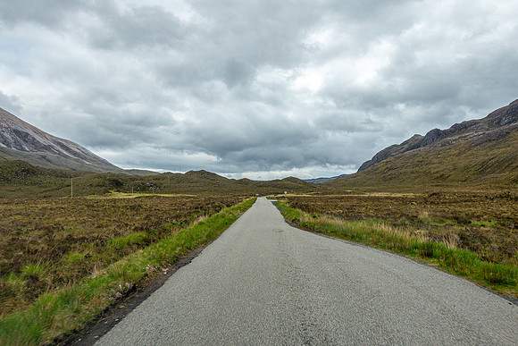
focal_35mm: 26
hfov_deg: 70.3
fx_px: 368
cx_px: 256
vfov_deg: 50.3
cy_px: 184
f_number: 5.6
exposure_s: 1/320
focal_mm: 8.8
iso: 125
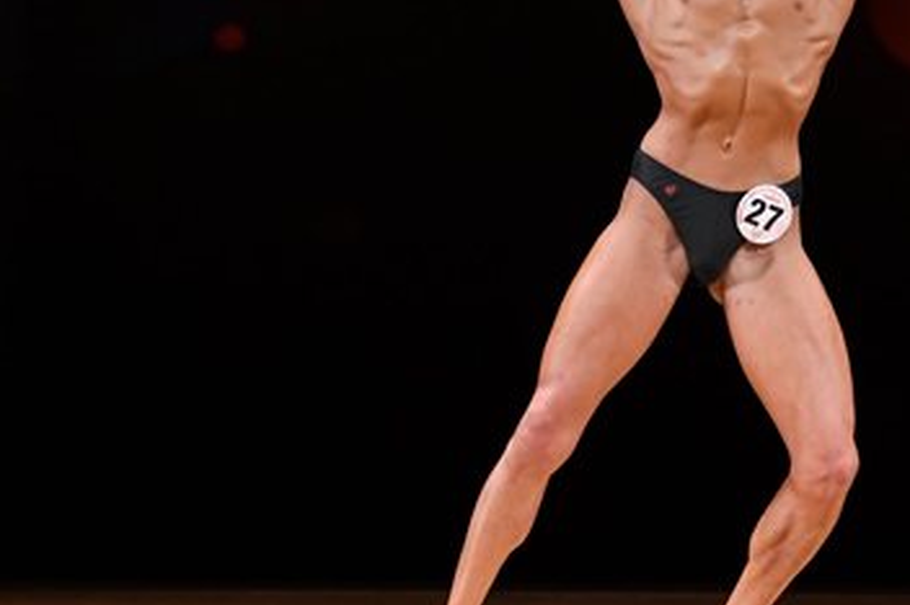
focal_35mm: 478
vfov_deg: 2.9
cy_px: 207
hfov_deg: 4.3
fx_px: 12071
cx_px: 539
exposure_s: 1/400
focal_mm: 145
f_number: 5.6
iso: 3200
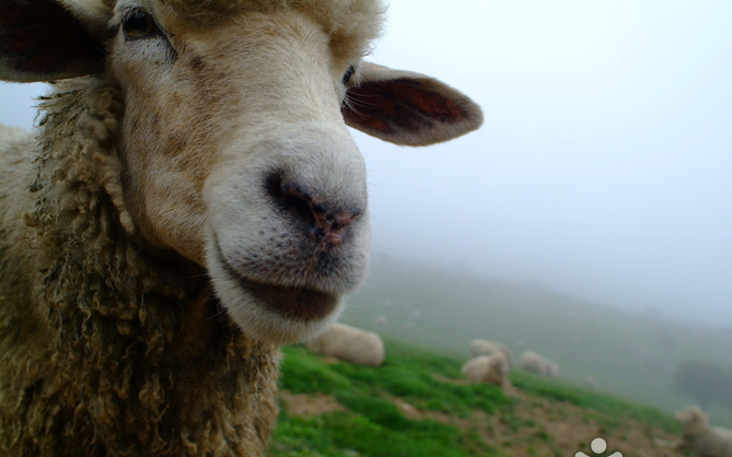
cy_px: 253
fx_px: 638
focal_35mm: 32
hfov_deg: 59.7
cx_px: 373
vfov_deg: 39.4
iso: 200
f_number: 6.7
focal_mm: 20
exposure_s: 1/180
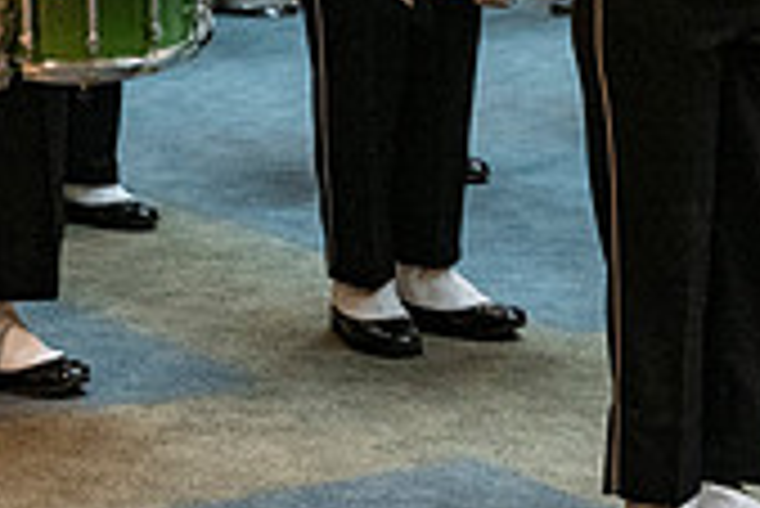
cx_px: 724
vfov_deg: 7.5
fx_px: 3761
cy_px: -344
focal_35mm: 178
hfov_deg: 11.4
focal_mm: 52
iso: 3200
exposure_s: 1/200
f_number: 4
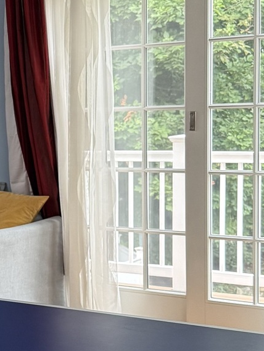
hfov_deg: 14.4
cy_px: 201
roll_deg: +1.5
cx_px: -109
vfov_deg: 20.2
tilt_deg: -5.5
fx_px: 986
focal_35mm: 97
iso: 200
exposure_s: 1/96
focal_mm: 6.76
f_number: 1.78
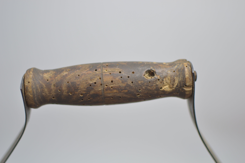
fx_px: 357
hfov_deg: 37.9
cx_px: 122
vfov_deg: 25.8
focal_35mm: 52
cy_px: 82
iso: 100
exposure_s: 1/500
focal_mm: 35
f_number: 1.8
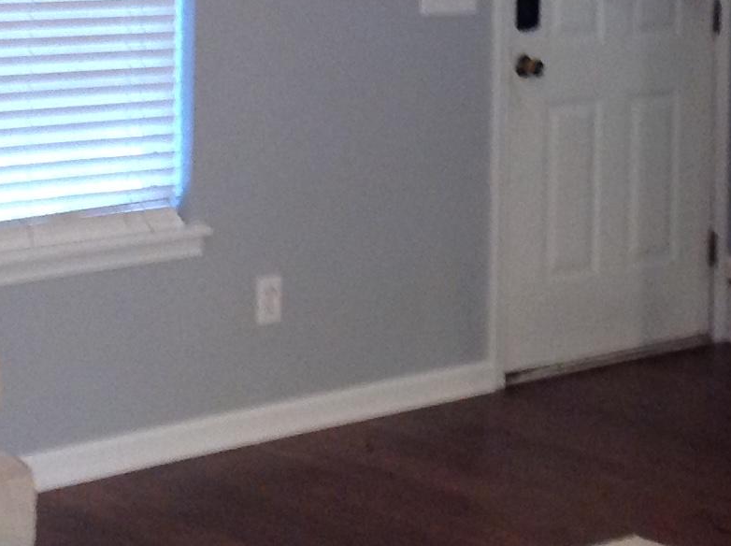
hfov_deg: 16.9
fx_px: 2446
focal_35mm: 116
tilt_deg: -2.2
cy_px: -105
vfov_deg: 12.4
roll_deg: -0.4
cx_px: 505
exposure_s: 1/15
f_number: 2.4
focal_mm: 4.28
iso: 160
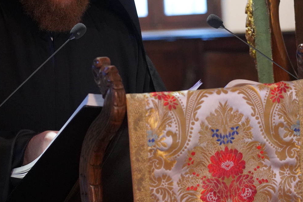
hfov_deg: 11.9
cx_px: 138
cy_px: 19
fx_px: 1448
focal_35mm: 172
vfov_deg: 8.0
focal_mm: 89
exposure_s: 1/160
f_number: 4
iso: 6400
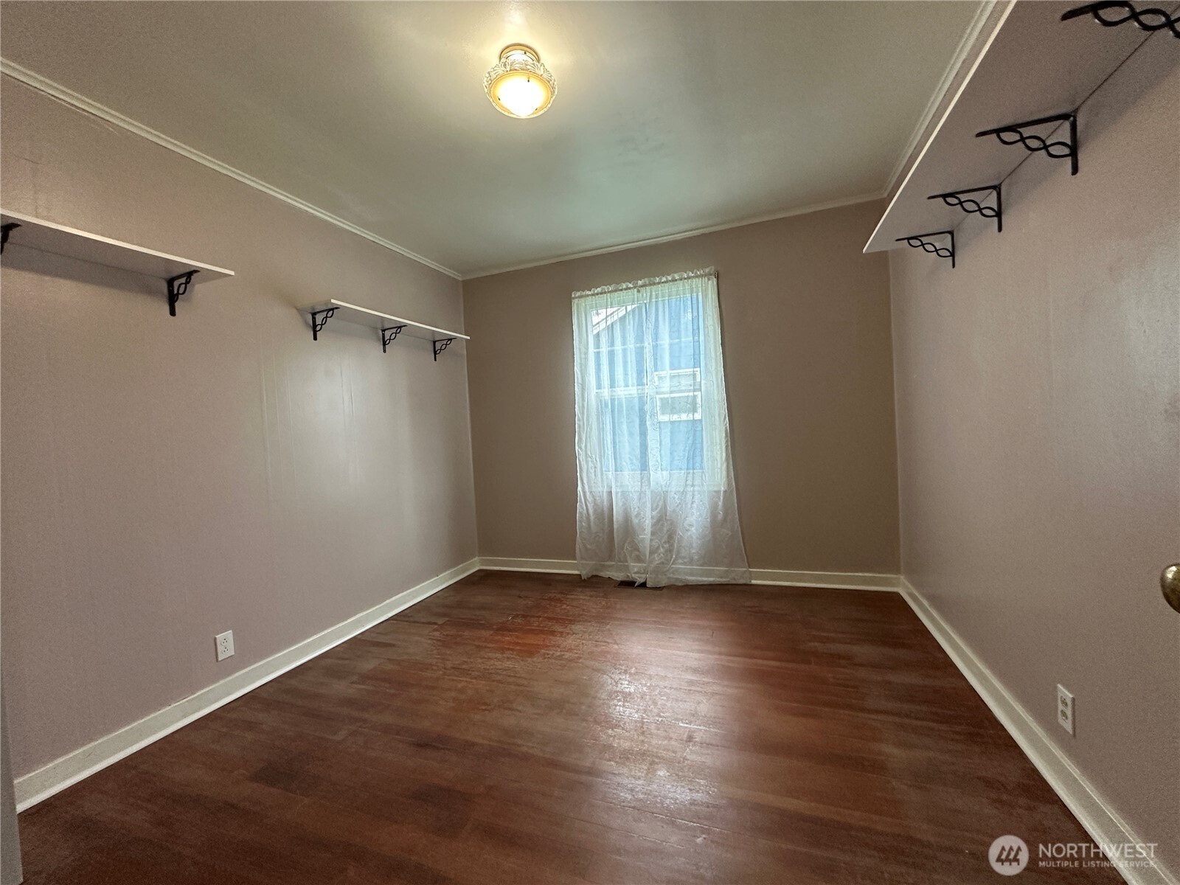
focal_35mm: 14
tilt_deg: -0.4
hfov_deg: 102.1
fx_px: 477
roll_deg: +2.9
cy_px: 442
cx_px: 590
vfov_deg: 85.7
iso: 250
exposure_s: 1/99
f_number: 2.2
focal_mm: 2.22
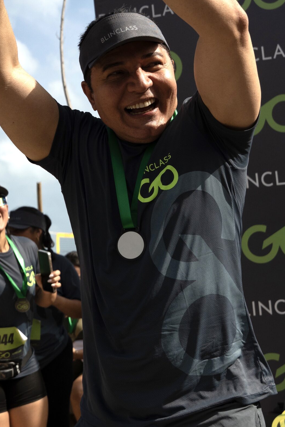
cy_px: 160
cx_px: 120
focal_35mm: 70
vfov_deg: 28.7
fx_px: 831
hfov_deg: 19.4
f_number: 3.5
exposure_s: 1/8000
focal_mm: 29.2
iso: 400
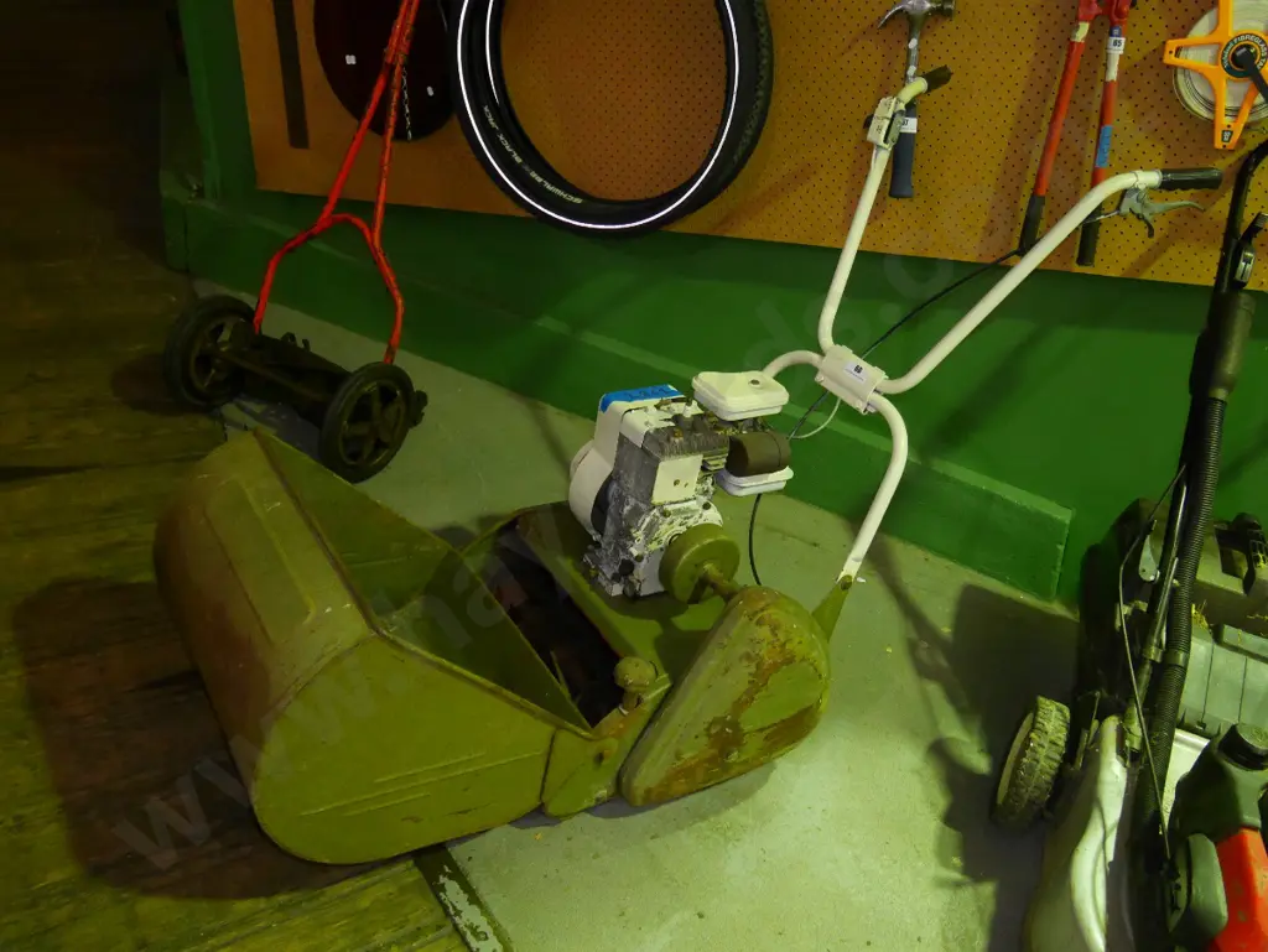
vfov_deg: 44.2
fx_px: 1173
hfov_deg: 56.8
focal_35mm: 32
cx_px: 634
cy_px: 476
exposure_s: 1/60
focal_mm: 16
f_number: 4
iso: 3200
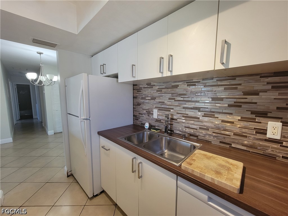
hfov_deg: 106.2
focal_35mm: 13
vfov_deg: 89.9
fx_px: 108
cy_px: 108
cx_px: 144
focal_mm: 2.2
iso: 250
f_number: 2.2
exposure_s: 1/60
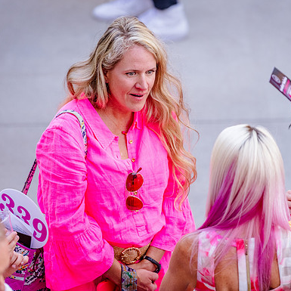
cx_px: 149
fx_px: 3063
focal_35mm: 322
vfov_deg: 5.4
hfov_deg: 5.4
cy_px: 129
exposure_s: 1/500
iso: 1000
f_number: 2.8
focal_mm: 200
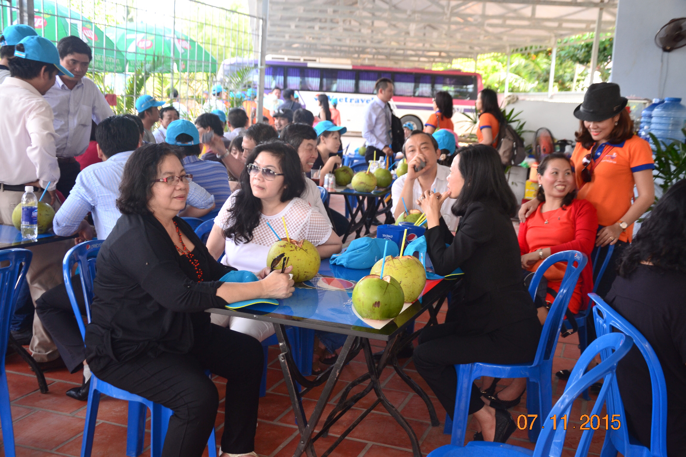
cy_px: 228
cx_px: 343
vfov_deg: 35.5
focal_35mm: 38
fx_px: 714
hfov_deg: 51.3
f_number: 4
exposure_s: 1/80
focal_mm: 25
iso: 200
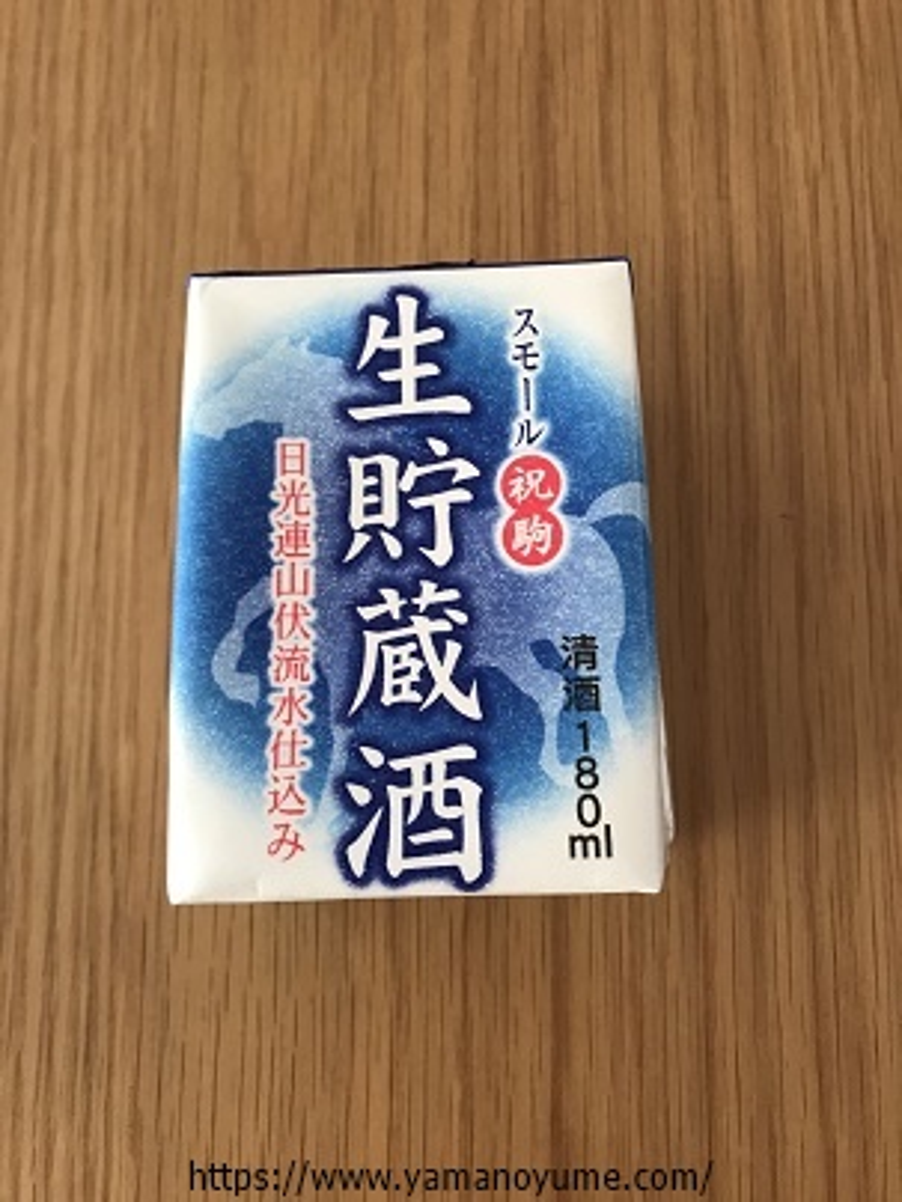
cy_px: 601
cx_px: 451
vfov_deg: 63.4
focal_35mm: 28
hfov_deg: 49.7
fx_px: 973
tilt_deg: -80.3
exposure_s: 1/24
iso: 32
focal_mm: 3.99
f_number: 1.8
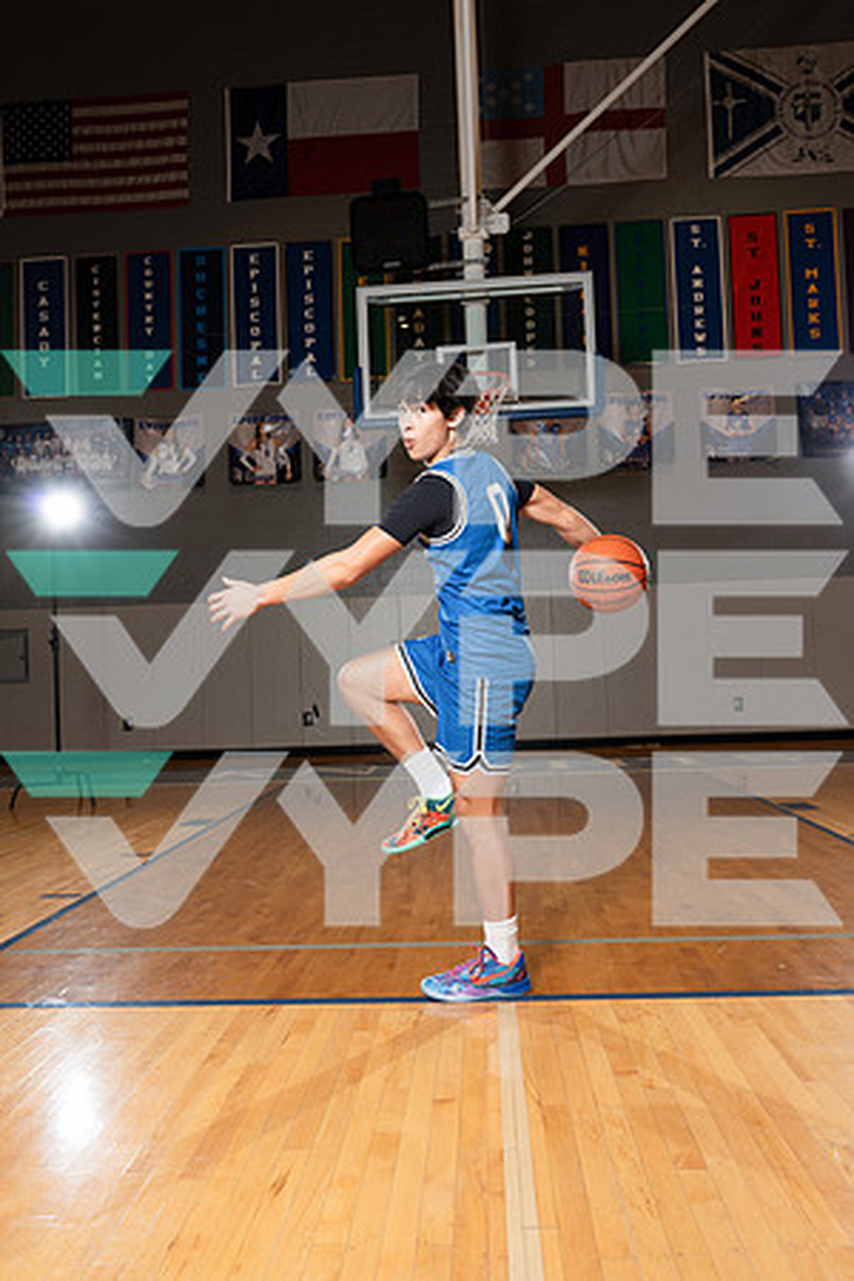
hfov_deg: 46.4
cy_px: 640
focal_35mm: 28
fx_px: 996
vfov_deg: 65.5
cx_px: 427
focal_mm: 28
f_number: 5.6
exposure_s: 1/250
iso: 400
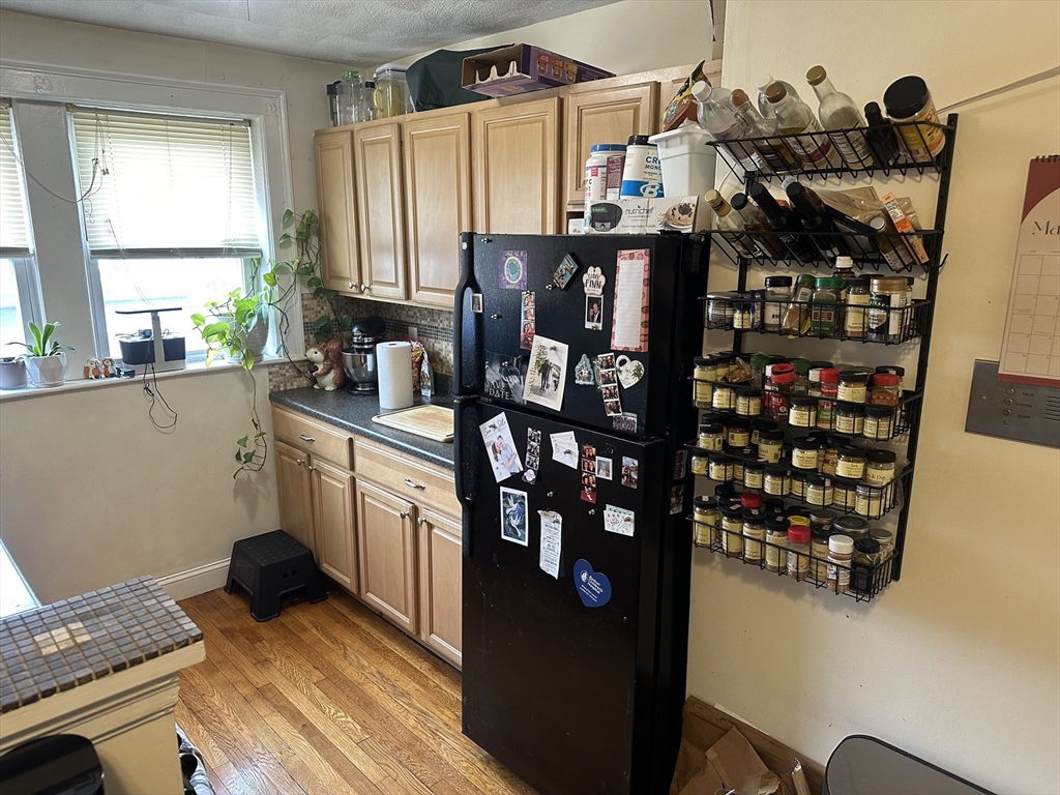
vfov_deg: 56.8
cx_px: 530
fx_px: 735
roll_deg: -0.6
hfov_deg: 71.6
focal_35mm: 24
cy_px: 398
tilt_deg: -12.7
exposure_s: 1/60
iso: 200
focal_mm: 6.86
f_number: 1.78
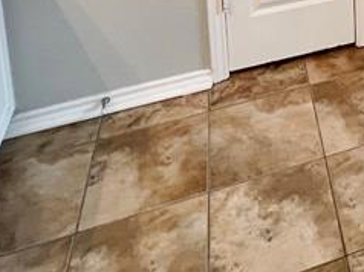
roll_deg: +0.9
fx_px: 588
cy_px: -264
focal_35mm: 56
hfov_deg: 28.5
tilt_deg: -9.9
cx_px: 468
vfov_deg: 18.2
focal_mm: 1.57
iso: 125
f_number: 1.8
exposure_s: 1/60
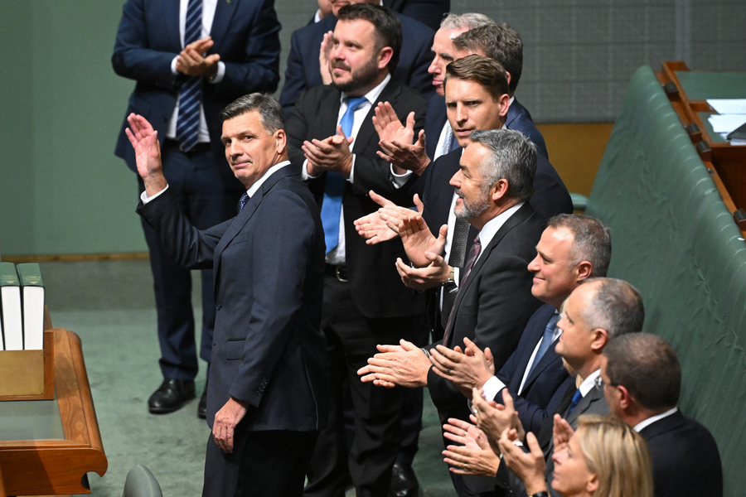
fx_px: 6631
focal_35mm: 320
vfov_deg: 4.3
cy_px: 248
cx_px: 373
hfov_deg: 6.4
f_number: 5
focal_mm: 320
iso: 6400
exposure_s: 1/320
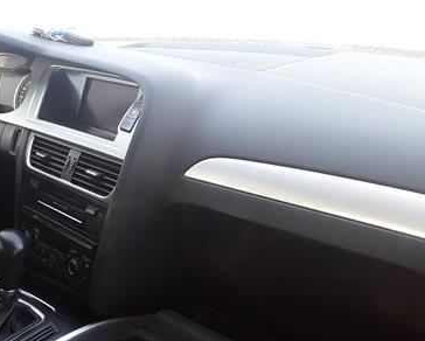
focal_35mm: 48
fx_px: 604
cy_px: 193
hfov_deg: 37.4
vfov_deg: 31.5
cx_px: 89
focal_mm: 2.91
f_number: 1.9
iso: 64
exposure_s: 1/50
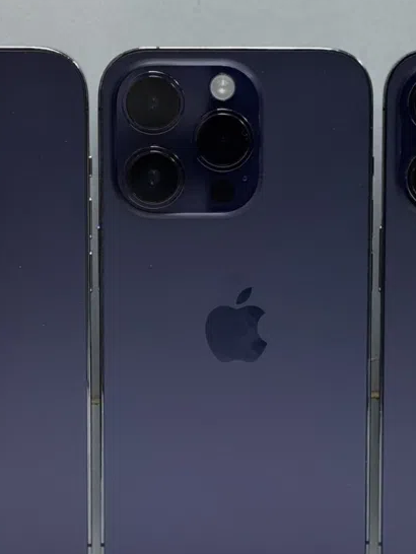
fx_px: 1921
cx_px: 250
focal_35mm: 120
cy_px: 227
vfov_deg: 16.4
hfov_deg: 12.4
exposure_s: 1/296
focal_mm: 6.76
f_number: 1.78
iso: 64
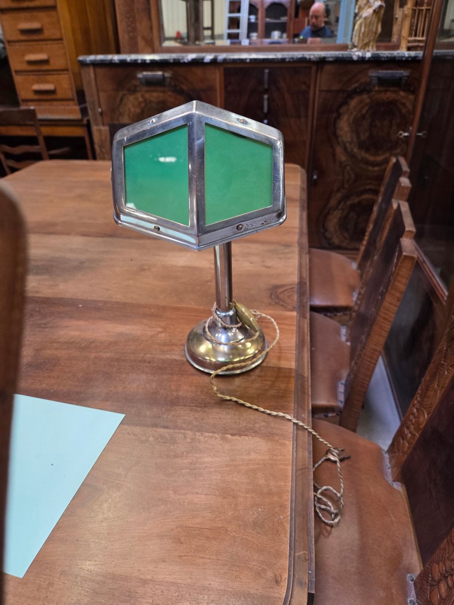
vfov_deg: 73.9
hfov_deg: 58.9
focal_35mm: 23
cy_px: 302
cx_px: 227
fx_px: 402
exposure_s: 1/100
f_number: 1.8
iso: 250
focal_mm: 5.4
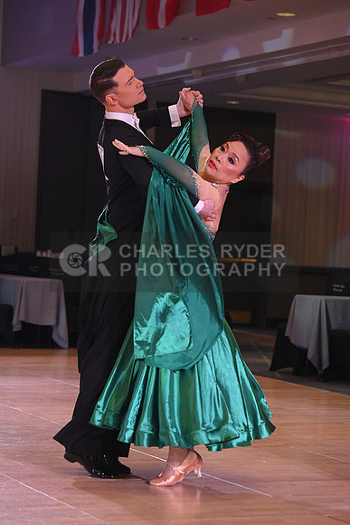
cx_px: 175
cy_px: 262
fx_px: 1428
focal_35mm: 98
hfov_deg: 14.0
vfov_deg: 20.8
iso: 2500
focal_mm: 98
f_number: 5
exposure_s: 1/320
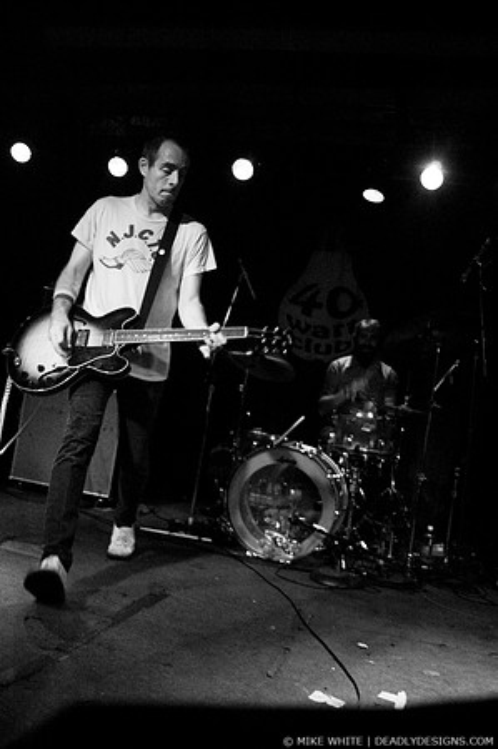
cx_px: 249
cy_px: 374
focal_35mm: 30
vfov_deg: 62.0
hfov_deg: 43.5
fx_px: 624
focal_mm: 20
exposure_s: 1/50
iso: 800
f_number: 2.8
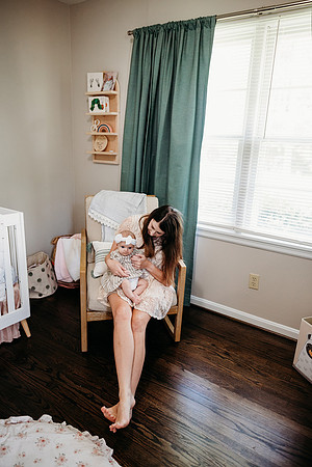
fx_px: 312
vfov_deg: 73.7
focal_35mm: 24
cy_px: 234
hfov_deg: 53.1
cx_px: 156
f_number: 2.5
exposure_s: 1/200
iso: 1600
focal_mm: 24
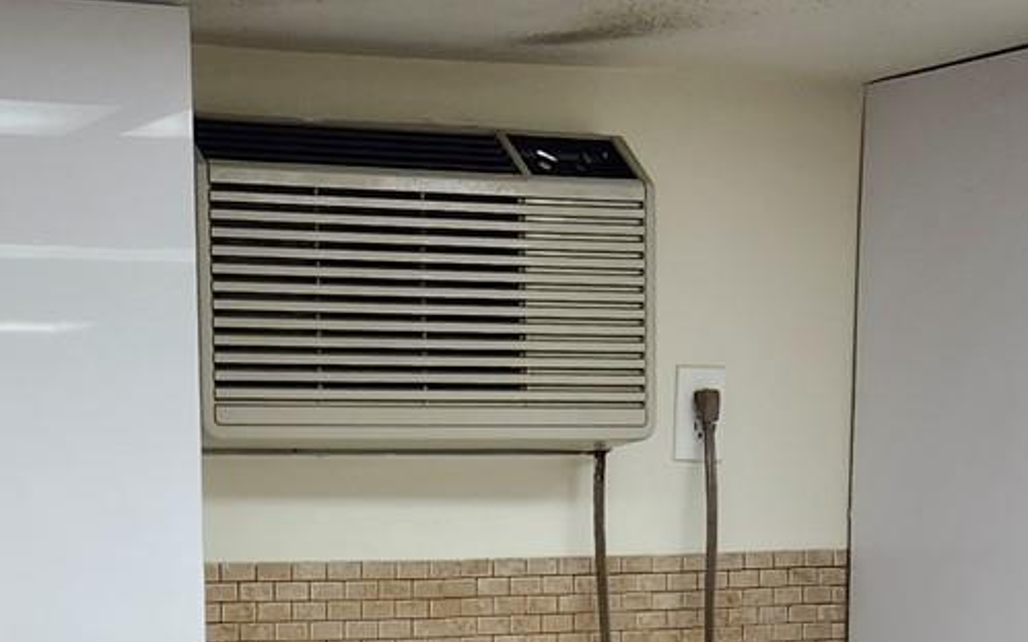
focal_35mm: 100
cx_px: 264
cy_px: 1150
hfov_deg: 20.6
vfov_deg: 12.0
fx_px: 2802
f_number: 1.8
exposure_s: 1/120
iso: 125
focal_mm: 5.4
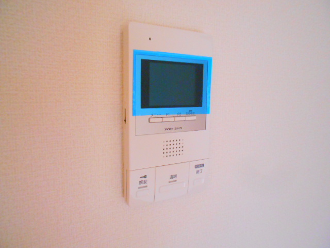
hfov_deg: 67.3
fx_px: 248
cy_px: 124
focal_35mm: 26
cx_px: 165
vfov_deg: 53.1
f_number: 3.2
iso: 800
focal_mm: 4.6
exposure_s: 1/125
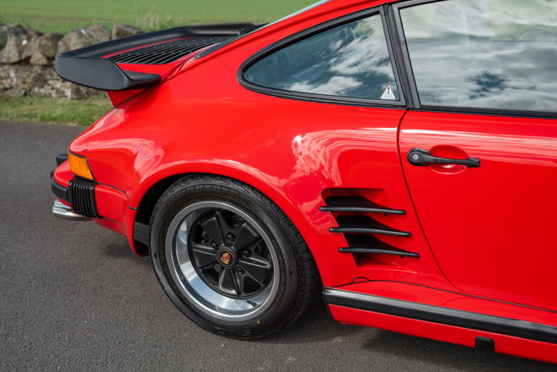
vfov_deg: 31.9
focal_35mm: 42
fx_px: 650
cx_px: 249
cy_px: 186
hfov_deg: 46.3
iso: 100
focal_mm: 36
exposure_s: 1/500
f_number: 2.8
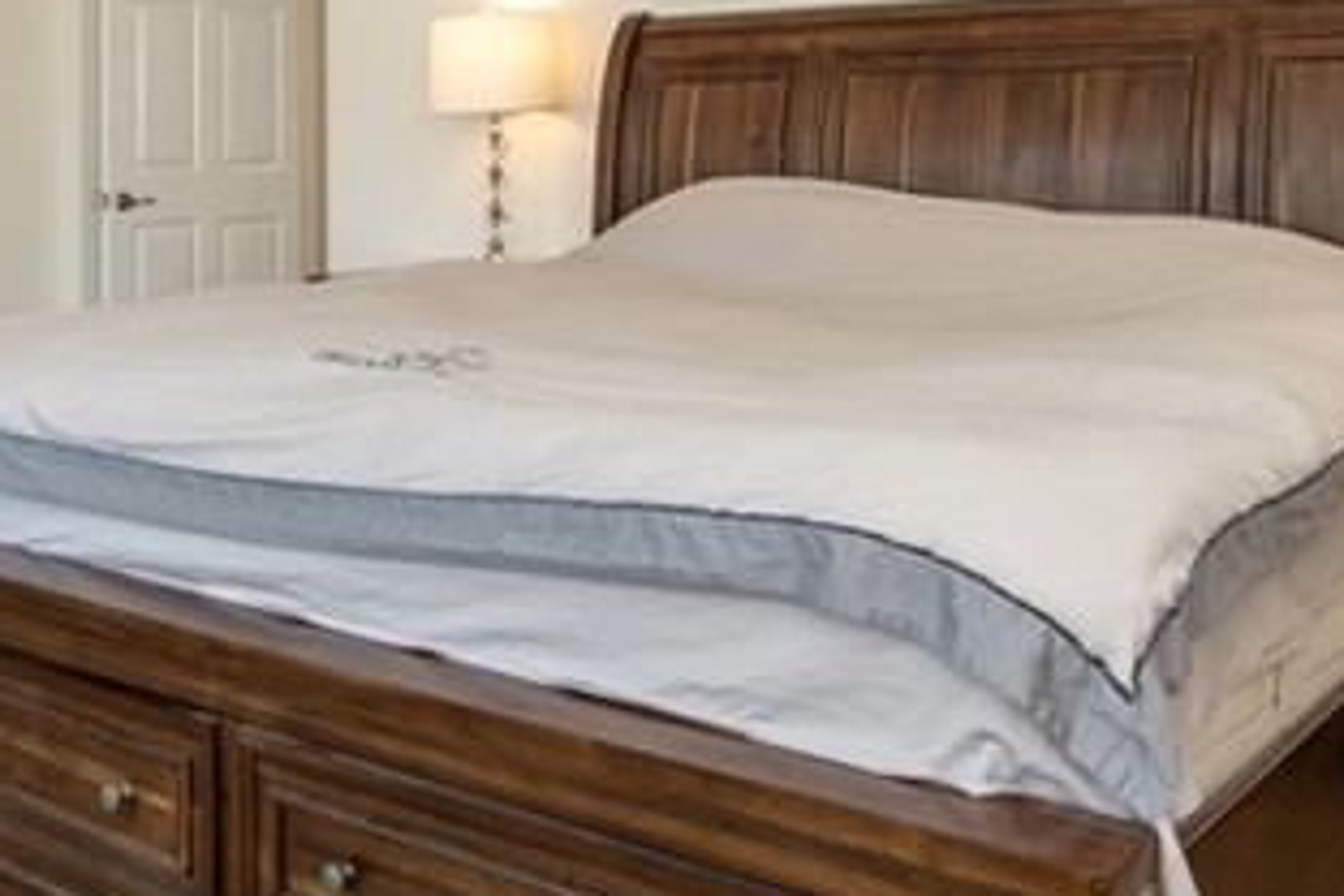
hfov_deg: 42.1
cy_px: 149
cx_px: 435
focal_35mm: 46
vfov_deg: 28.5
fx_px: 1717
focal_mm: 14
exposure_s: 1/125
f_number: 5.6
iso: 720
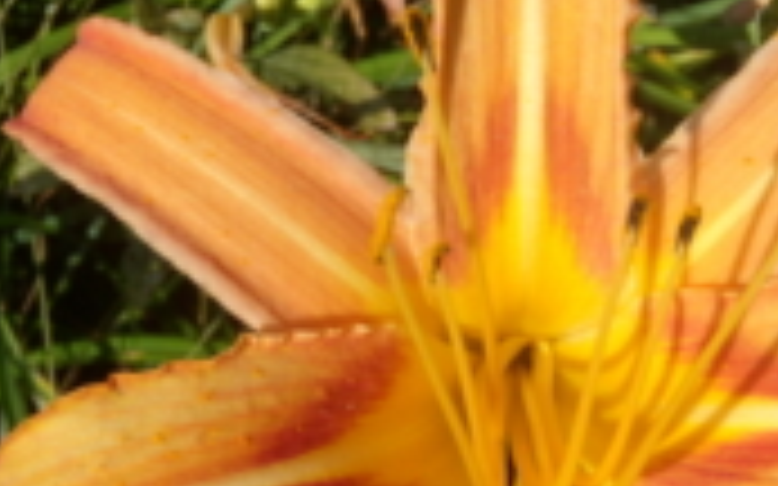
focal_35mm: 88
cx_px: 549
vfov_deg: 14.8
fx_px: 1865
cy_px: 270
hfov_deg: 23.4
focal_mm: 6.4
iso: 80
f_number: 8.5
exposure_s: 1/160
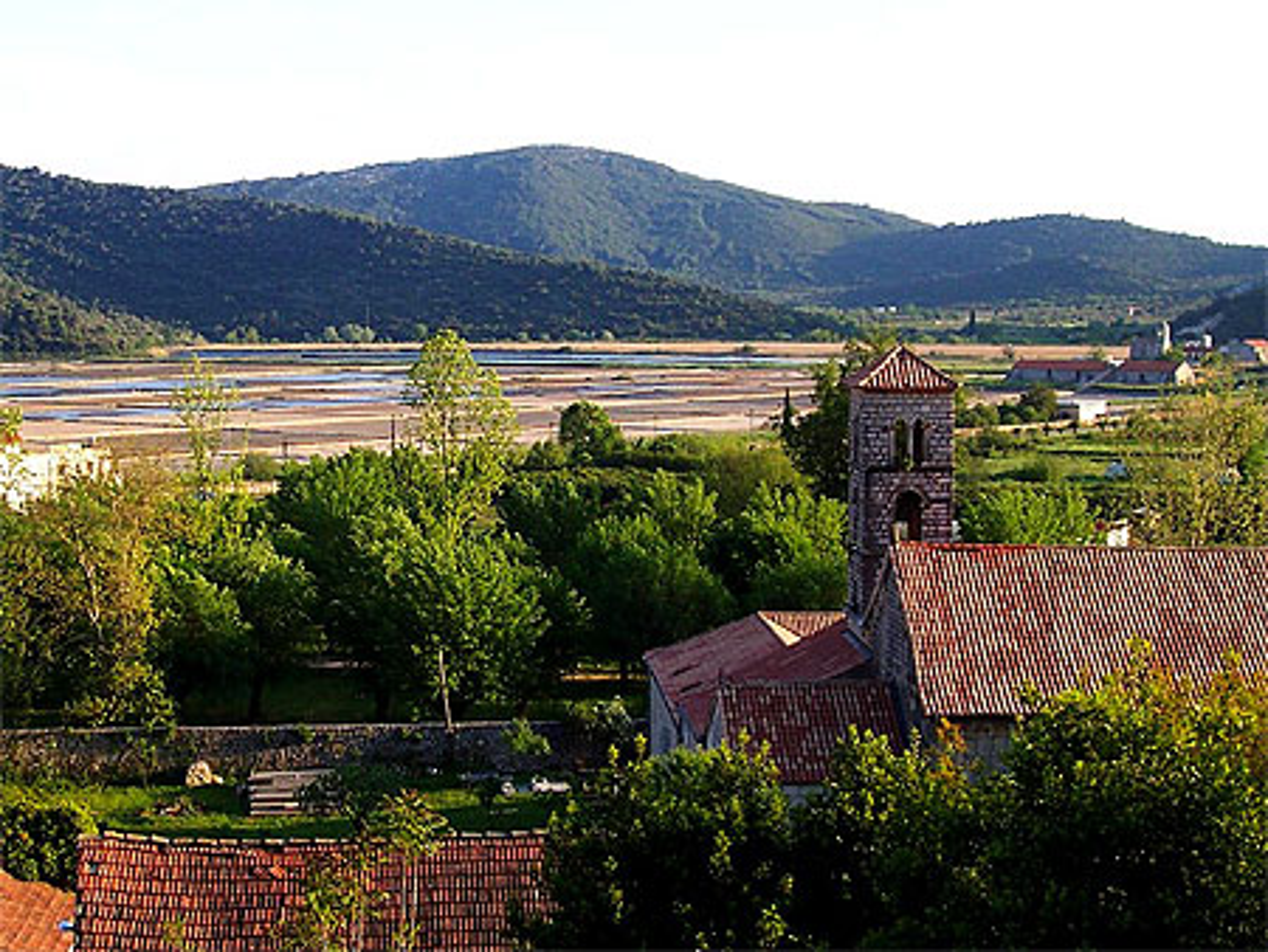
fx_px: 1686
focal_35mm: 46
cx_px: 634
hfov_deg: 41.2
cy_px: 476
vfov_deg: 31.5
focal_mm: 7
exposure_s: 1/350
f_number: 3
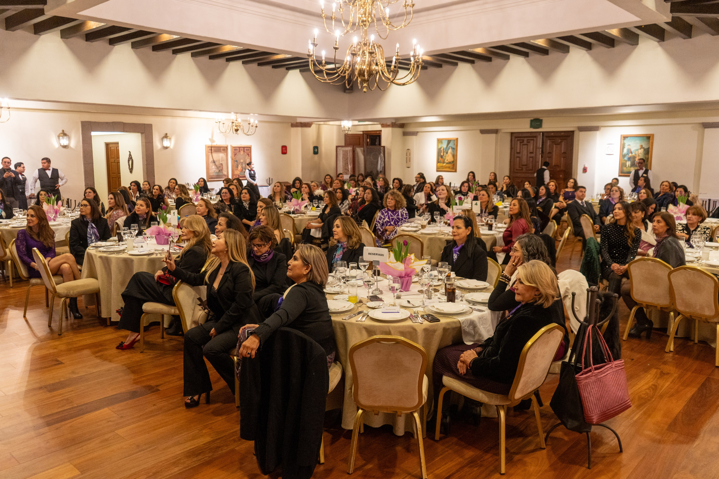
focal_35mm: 28
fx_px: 563
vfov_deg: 46.1
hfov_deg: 65.1
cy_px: 240
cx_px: 360
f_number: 4.5
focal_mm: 28
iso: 3200
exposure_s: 1/80
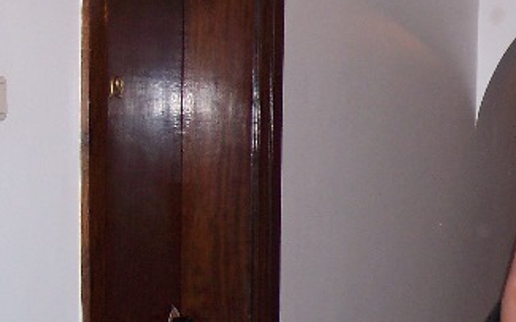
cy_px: 240
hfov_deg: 19.7
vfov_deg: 13.2
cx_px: 622
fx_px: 1392
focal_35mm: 99
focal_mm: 8
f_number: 2.8
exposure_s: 1/30
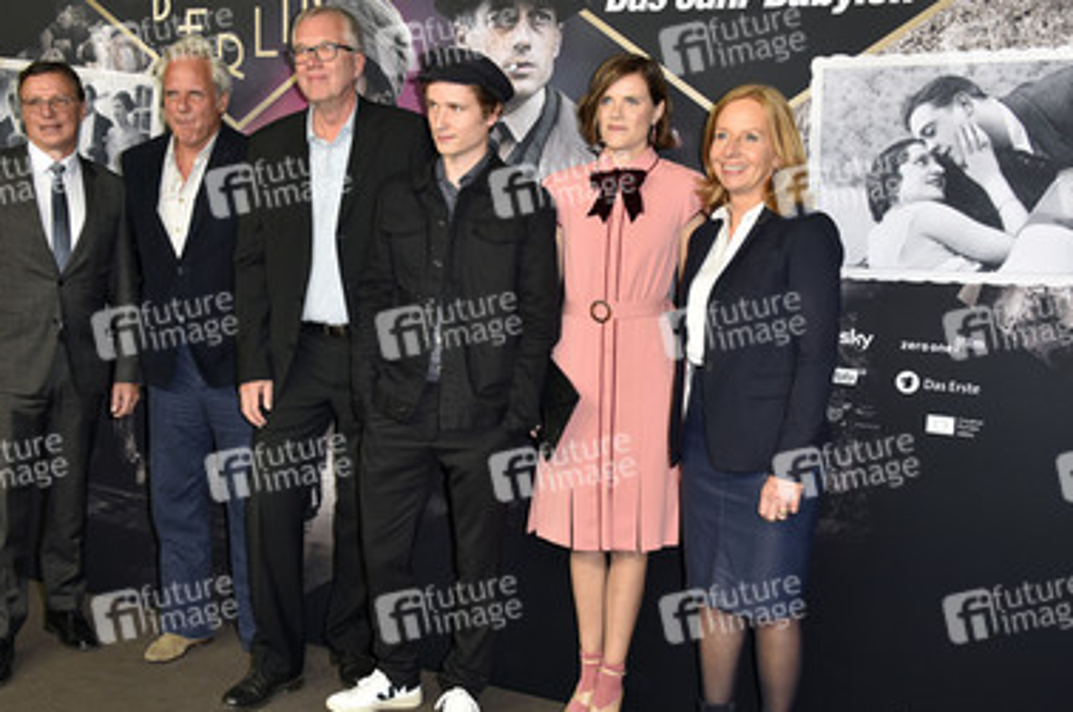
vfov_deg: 31.1
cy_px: 397
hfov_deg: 45.4
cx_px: 487
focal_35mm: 43
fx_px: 1280
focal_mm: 36
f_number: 5.6
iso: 500
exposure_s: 1/125
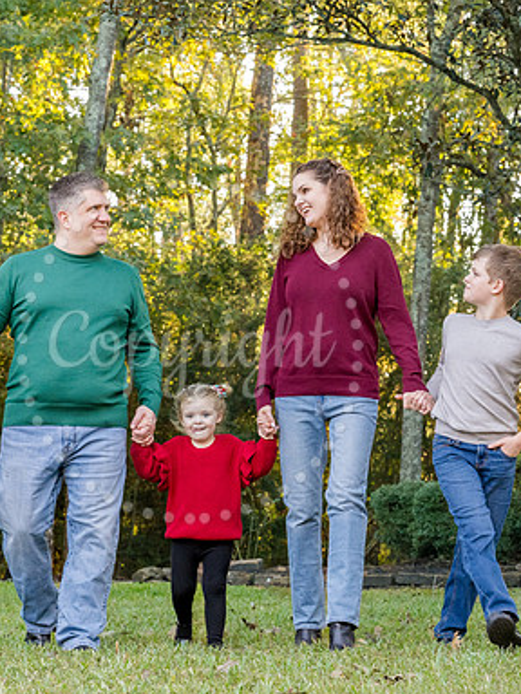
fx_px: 2408
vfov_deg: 16.4
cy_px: 375
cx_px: 226
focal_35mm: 120
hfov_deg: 12.3
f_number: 8
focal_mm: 72
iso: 2000
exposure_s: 1/200
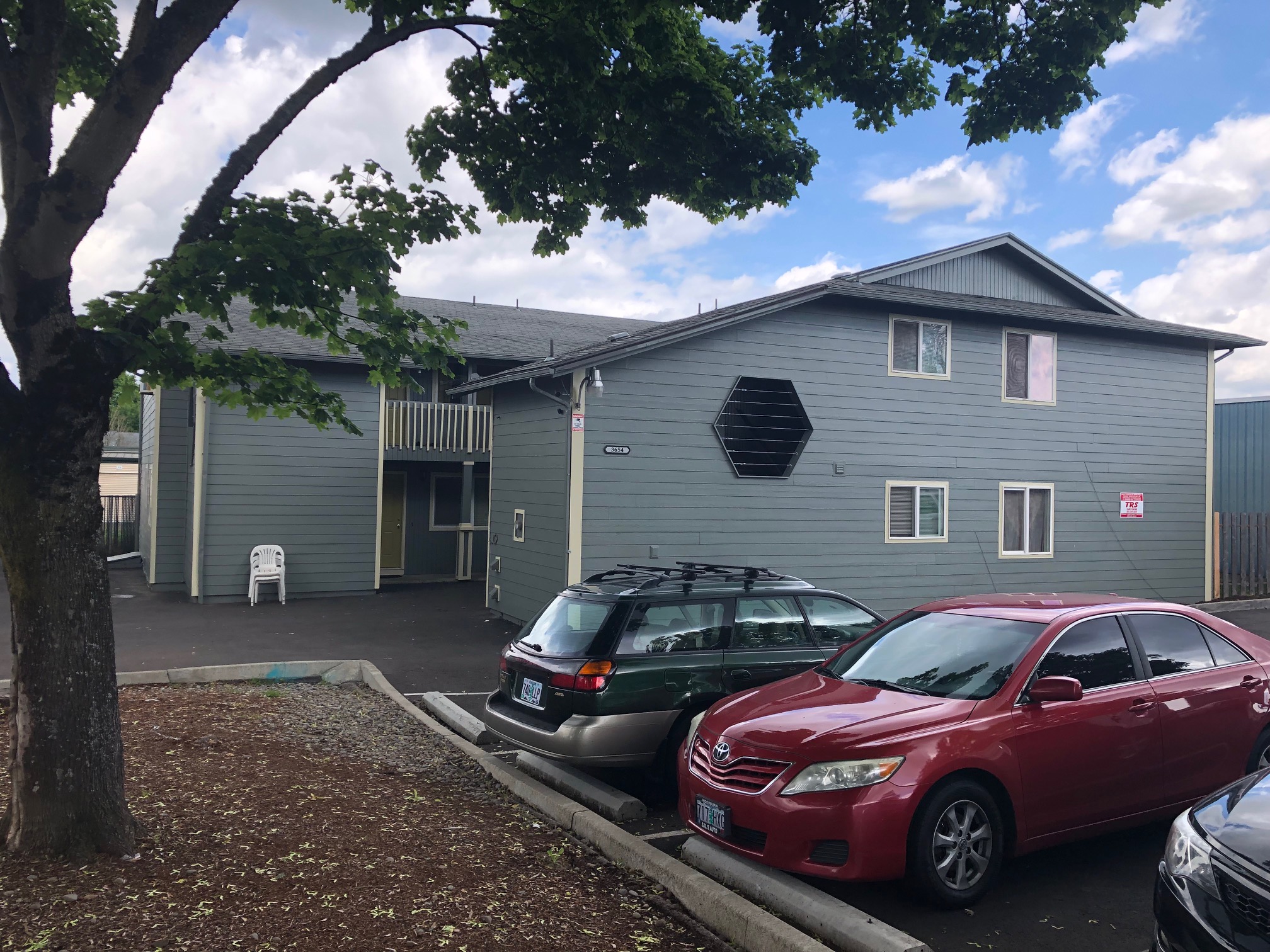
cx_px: 635
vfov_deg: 49.7
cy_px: 476
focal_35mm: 28
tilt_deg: +0.8
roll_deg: -0.2
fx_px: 1027
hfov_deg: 63.4
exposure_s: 1/539
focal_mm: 3.99
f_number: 1.8
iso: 20
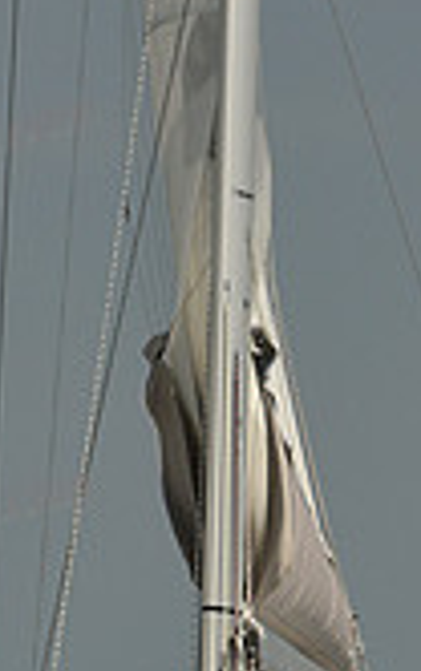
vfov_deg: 3.5
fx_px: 11087
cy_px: 697
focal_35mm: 605
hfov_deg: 2.2
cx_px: 308
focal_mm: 170
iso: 320
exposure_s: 1/1000
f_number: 8
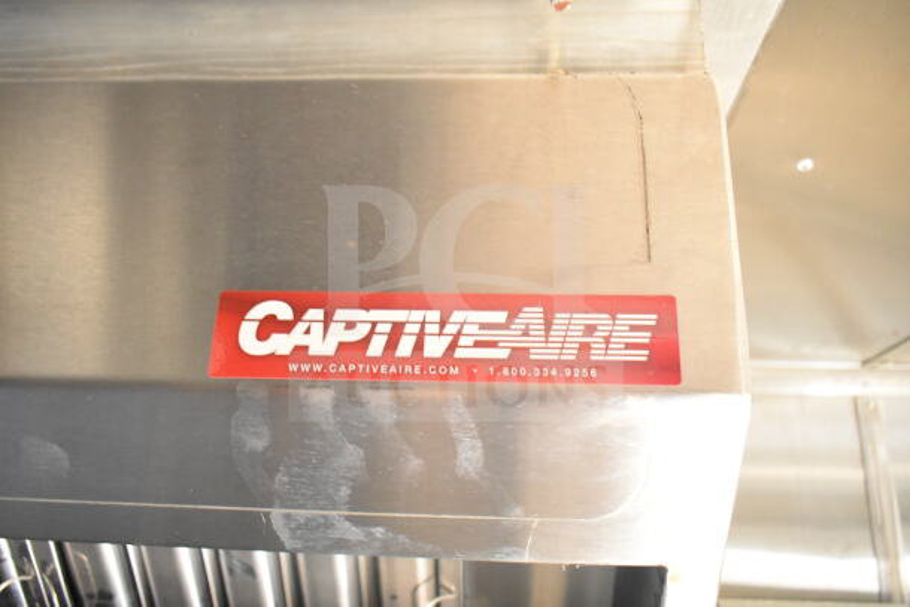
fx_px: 758
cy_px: 304
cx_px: 455
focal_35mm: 30
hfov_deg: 61.9
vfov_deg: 43.6
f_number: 3.8
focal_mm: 20
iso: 5000
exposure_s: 1/30
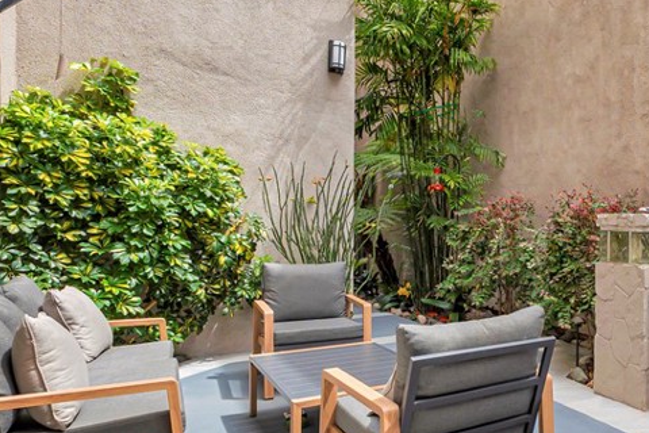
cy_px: 216
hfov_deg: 50.3
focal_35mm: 32
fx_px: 577
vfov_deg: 41.1
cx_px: 614
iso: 125
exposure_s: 1/320
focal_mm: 10
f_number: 4.5
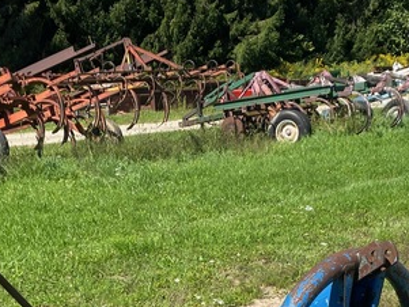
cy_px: 360
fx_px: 816
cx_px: 219
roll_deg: +2.9
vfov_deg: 20.1
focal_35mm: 69
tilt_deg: -20.3
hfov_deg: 28.1
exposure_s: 1/1898
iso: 32
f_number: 1.8
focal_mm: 4.25
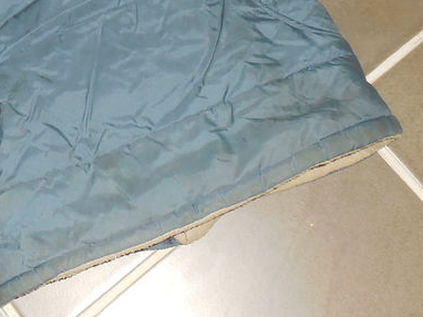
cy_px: -2
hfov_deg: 25.4
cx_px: 106
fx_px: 928
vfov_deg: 18.8
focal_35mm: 76
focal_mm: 5.2
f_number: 4
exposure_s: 1/25
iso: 220
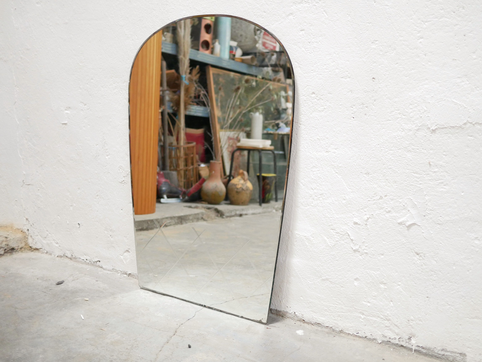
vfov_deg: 36.0
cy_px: 181
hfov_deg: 46.8
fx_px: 557
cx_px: 241
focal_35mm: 40
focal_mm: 20
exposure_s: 1/60
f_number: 1.7
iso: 1600
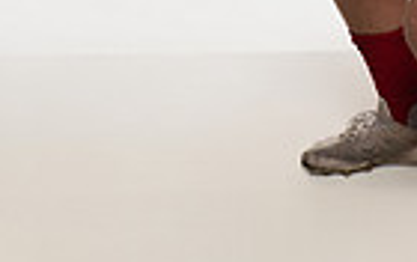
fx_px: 1787
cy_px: -360
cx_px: 369
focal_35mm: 157
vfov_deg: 7.8
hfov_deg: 13.2
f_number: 6.3
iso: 500
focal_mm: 48
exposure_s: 1/200
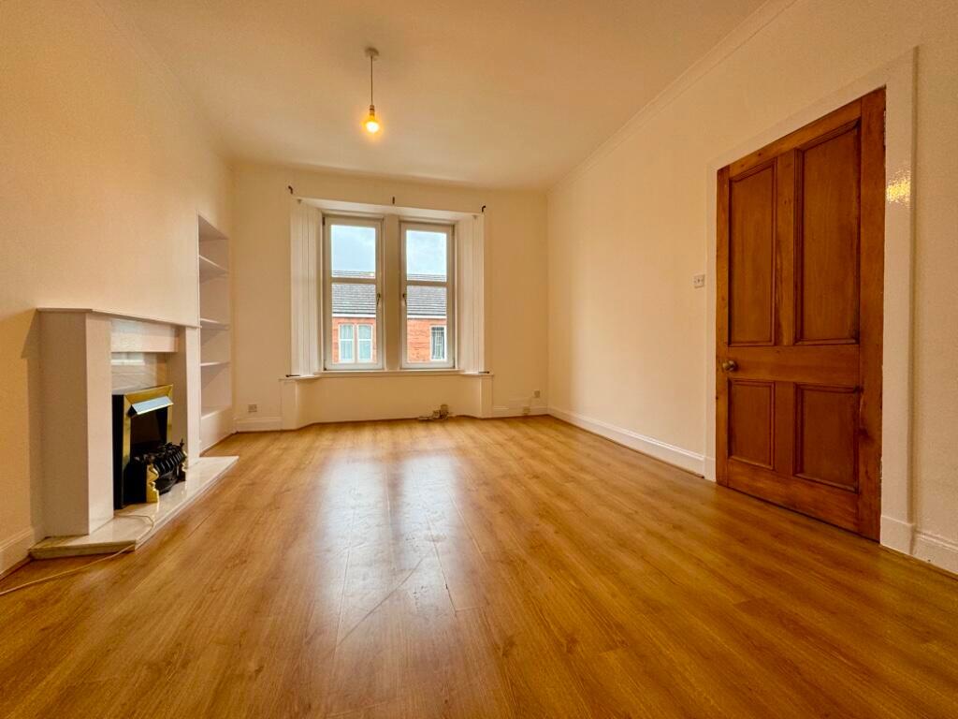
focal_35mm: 14
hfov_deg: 102.1
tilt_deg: -1.2
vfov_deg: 85.7
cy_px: 360
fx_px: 387
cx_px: 479
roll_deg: +0.9
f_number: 2.2
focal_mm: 2.22
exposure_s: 1/99
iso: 80
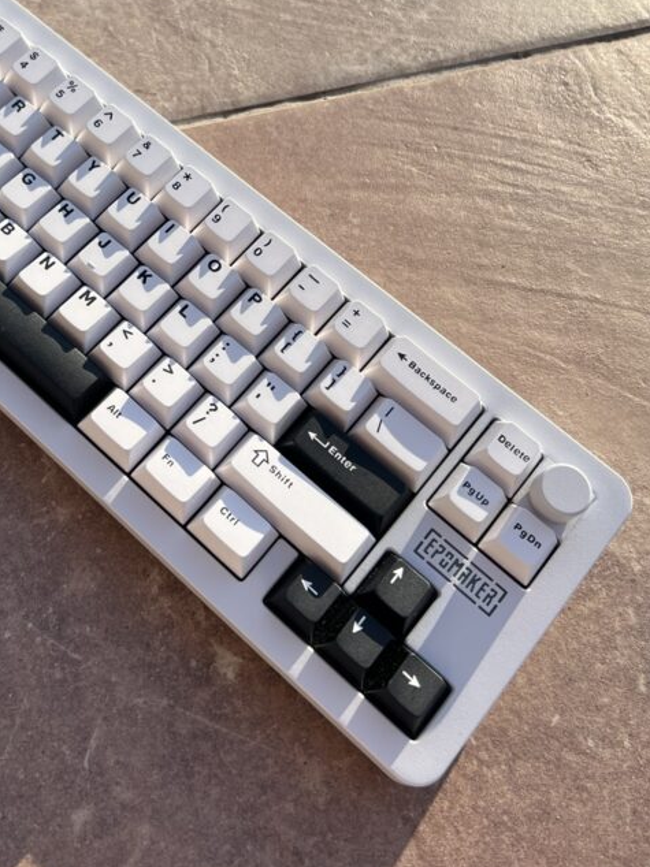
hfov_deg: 33.7
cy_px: 246
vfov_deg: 43.7
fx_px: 1052
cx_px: 172
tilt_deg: -57.7
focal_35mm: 42
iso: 50
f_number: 1.5
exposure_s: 1/3257
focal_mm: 5.7
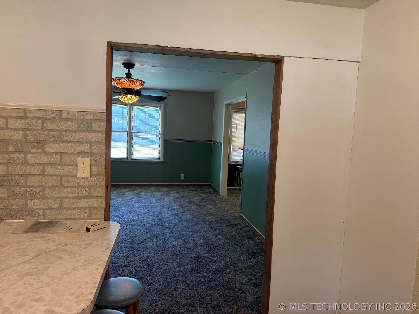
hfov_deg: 71.6
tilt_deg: -4.4
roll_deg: -1.8
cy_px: 157
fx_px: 291
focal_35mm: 24
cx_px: 210
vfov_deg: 56.8
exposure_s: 1/60
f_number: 1.78
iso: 160
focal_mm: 6.76
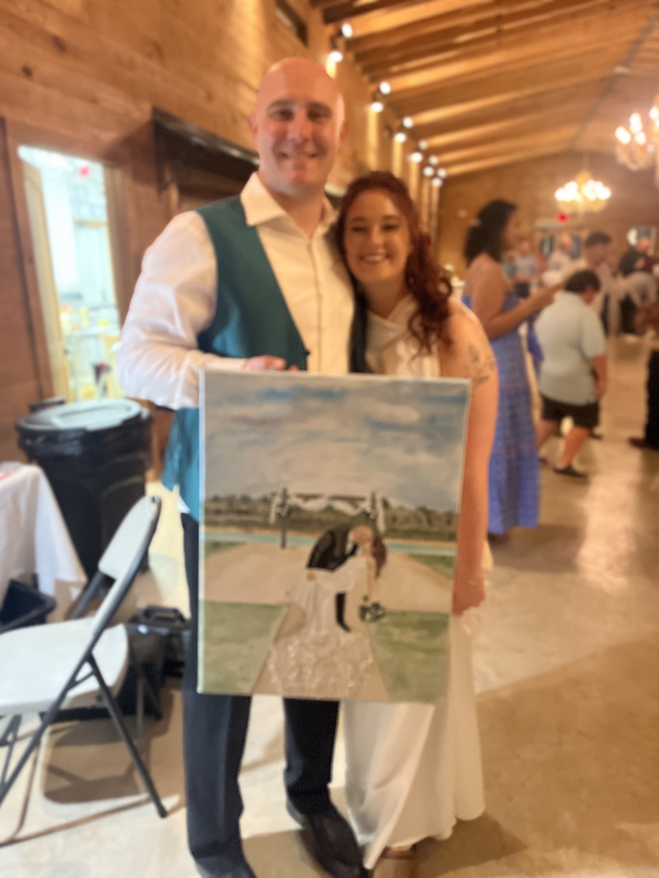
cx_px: 330
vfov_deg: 67.3
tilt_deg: -15.9
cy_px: 439
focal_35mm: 26
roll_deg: +0.6
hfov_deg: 53.1
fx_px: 660
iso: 640
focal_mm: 5.1
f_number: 1.6
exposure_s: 1/30
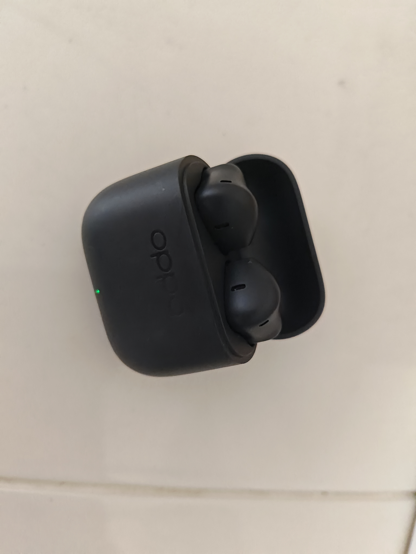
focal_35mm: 23
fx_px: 369
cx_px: 208
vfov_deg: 73.9
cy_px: 277
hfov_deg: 58.9
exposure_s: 1/242
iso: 7735
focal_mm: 5.56
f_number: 1.88
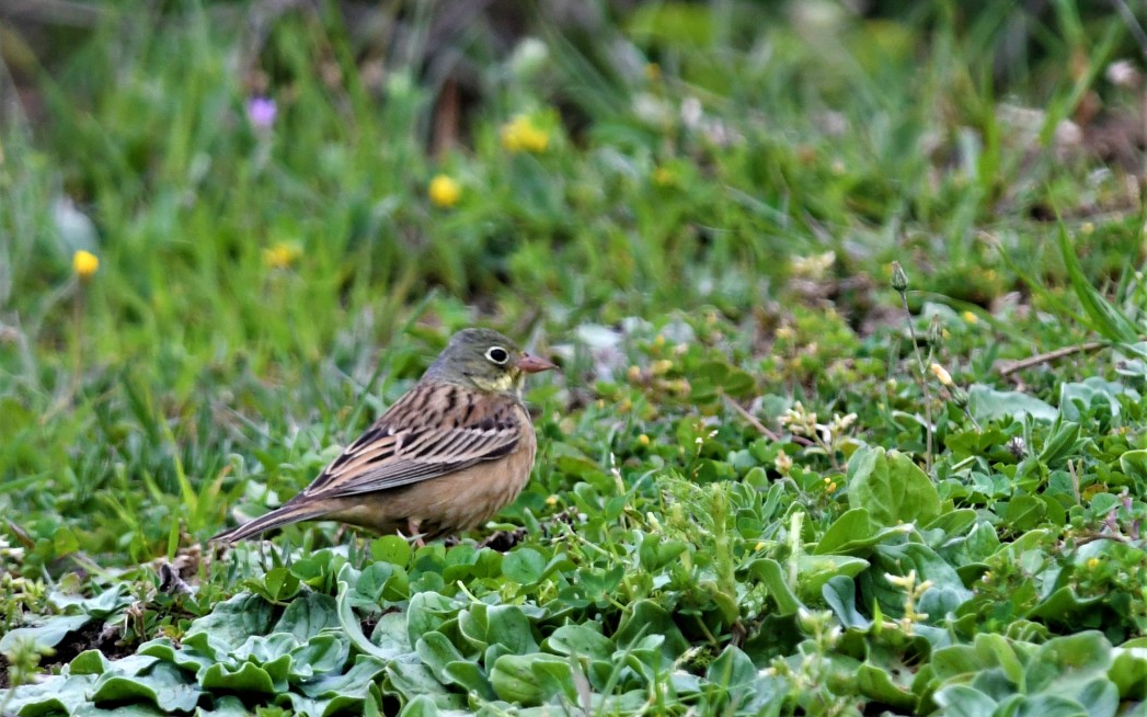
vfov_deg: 2.0
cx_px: 574
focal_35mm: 644
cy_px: 382
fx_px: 20128
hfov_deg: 3.3
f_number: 7.1
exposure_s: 1/640
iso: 1400
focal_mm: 420
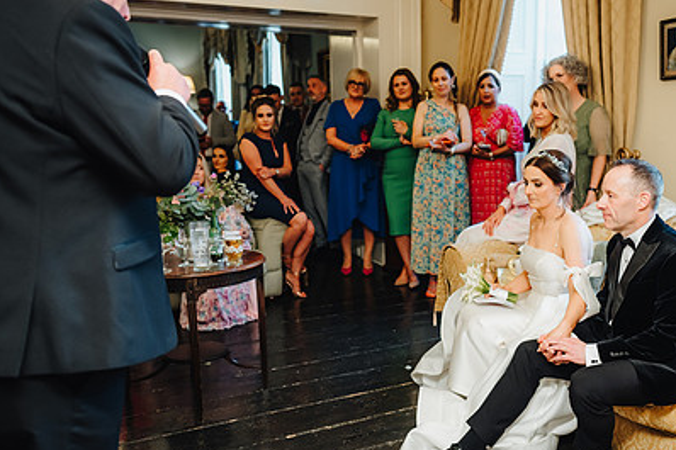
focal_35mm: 35
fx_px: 657
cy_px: 232
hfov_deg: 54.1
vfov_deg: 37.8
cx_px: 404
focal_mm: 24
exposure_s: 1/200
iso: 640
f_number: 2
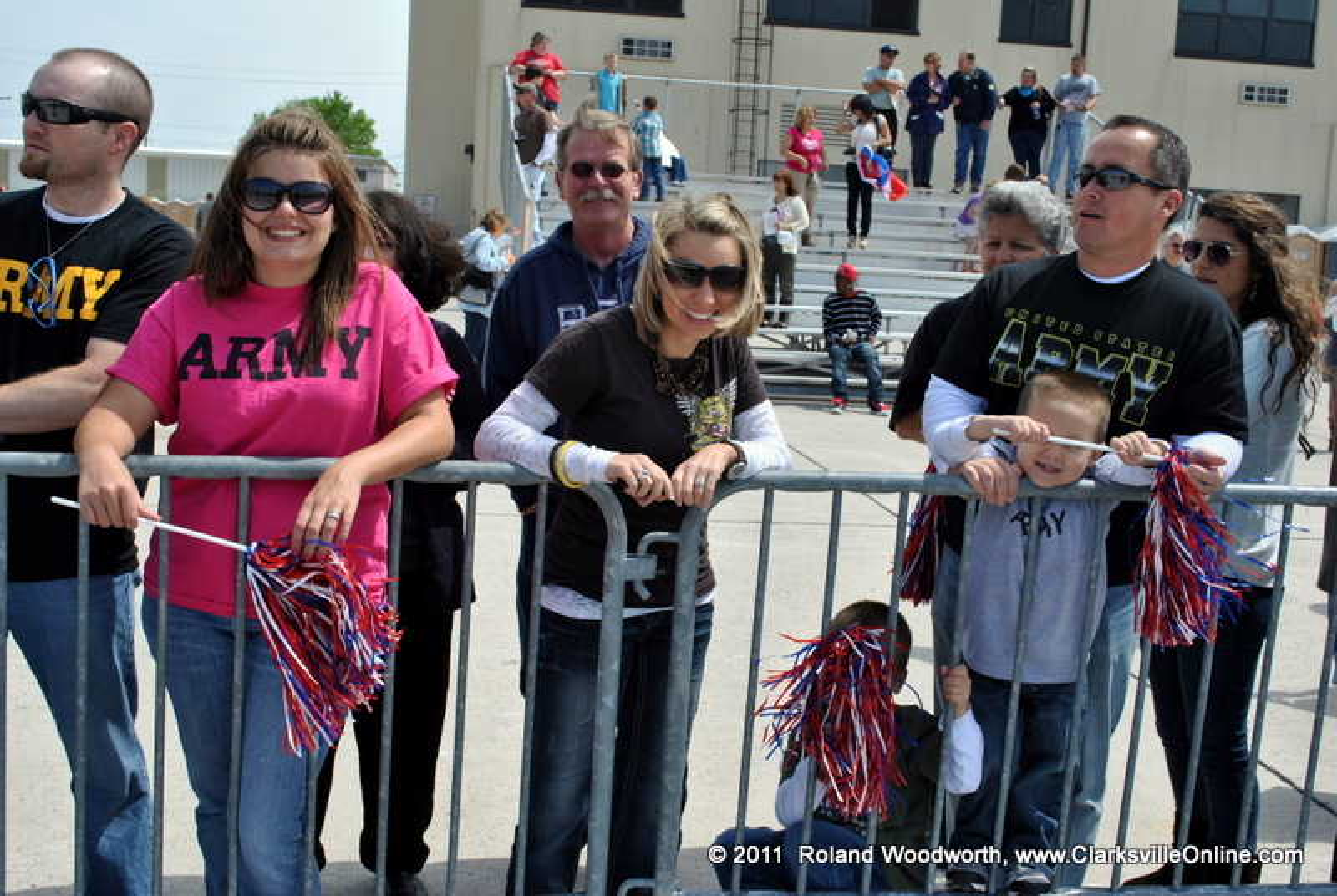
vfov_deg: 32.0
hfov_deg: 46.3
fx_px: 1562
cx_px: 668
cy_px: 448
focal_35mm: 42
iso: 100
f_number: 9
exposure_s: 1/320
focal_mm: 28
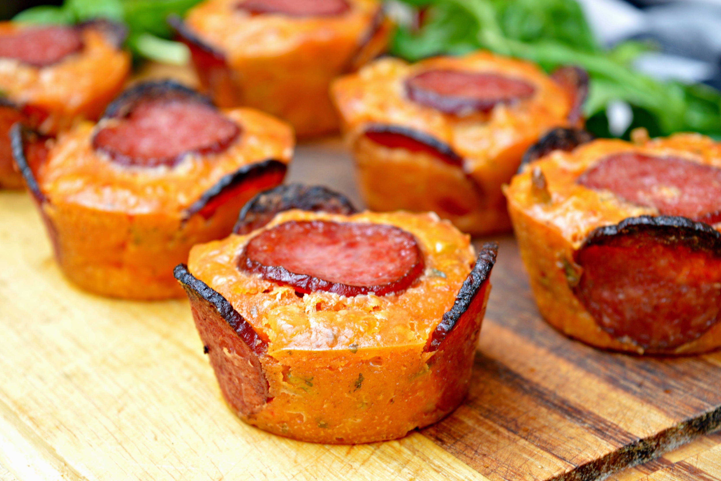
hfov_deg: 24.3
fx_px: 1672
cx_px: 360
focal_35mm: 84
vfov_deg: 16.4
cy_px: 241
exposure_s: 1/25
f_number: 5.6
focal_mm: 55
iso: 100
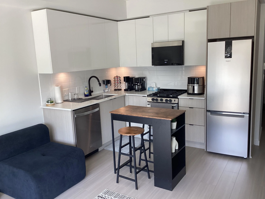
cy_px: 100
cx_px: 132
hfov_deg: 58.4
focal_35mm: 31
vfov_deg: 45.4
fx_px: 237
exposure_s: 1/120
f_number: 2.4
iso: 80
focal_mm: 3.3
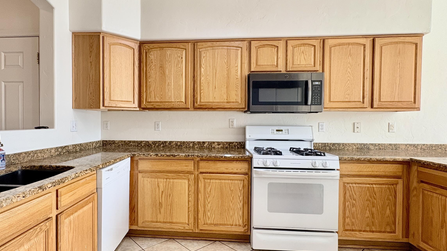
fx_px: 237
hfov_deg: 86.1
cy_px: 126
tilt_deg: -0.4
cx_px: 193
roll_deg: +0.0
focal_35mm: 20
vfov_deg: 55.9
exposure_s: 1/120
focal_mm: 2.22
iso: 200
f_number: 2.2
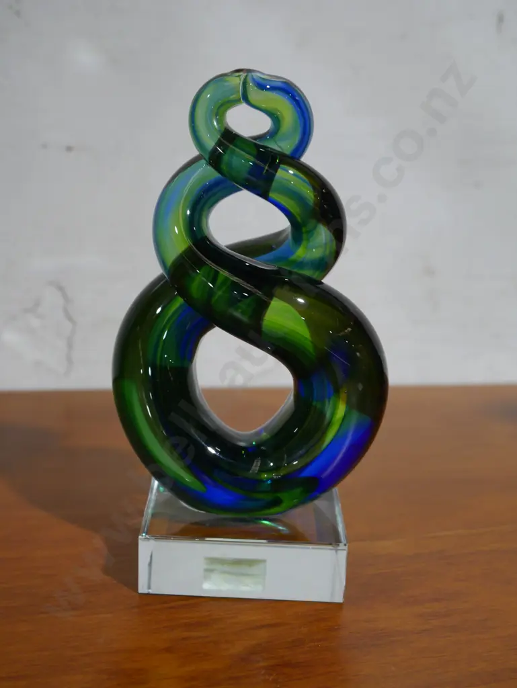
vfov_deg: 39.6
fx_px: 955
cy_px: 344
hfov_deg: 30.3
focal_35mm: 48
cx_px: 258
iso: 640
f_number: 5.2
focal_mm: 24
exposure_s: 1/60
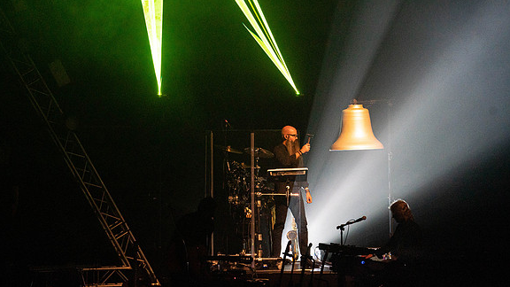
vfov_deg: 5.8
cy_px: 126
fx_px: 2853
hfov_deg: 10.2
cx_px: 255
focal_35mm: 211
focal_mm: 200
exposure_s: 1/250
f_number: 5.6
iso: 6400
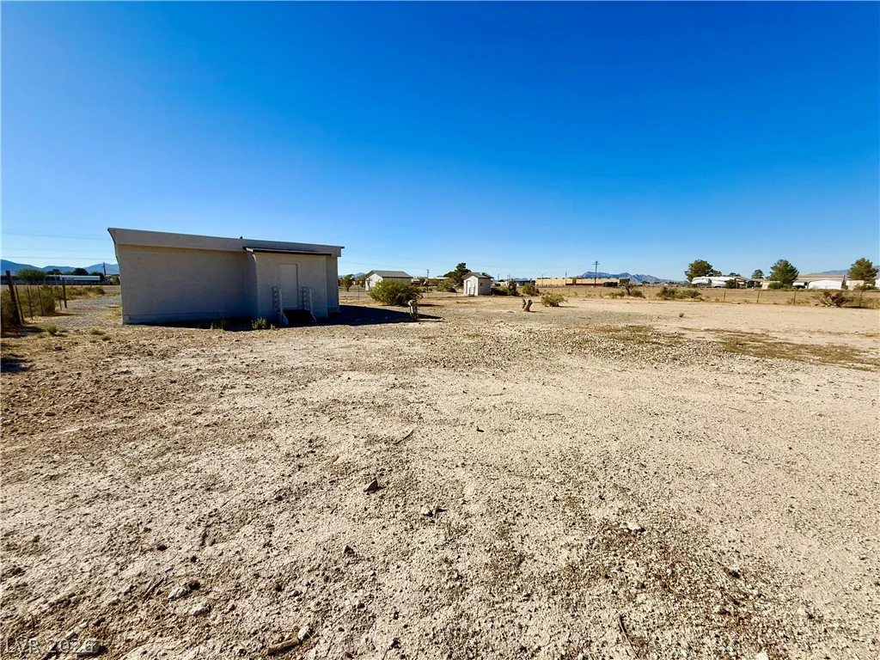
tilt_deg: -8.9
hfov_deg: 102.1
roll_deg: -1.2
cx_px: 440
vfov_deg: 85.7
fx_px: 356
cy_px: 330
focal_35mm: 14
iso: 50
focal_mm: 2.22
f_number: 2.2
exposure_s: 1/3460
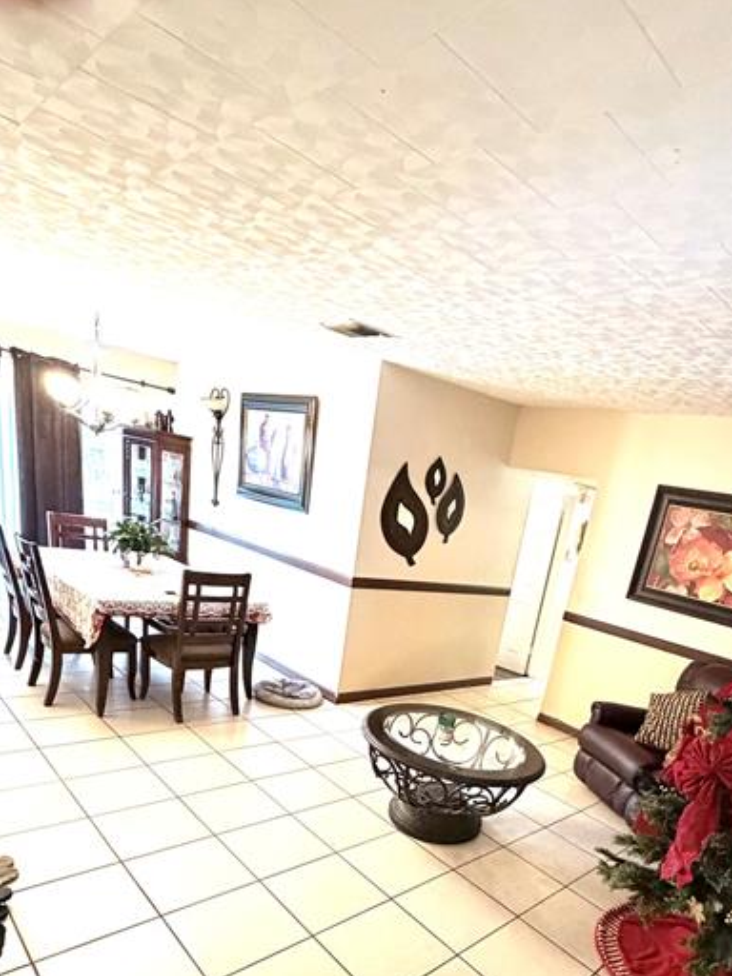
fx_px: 592
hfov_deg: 62.6
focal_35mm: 21
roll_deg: -12.2
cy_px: 713
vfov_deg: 74.2
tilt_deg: -20.1
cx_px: 456
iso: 800
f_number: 2.2
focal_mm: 2.22
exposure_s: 1/60
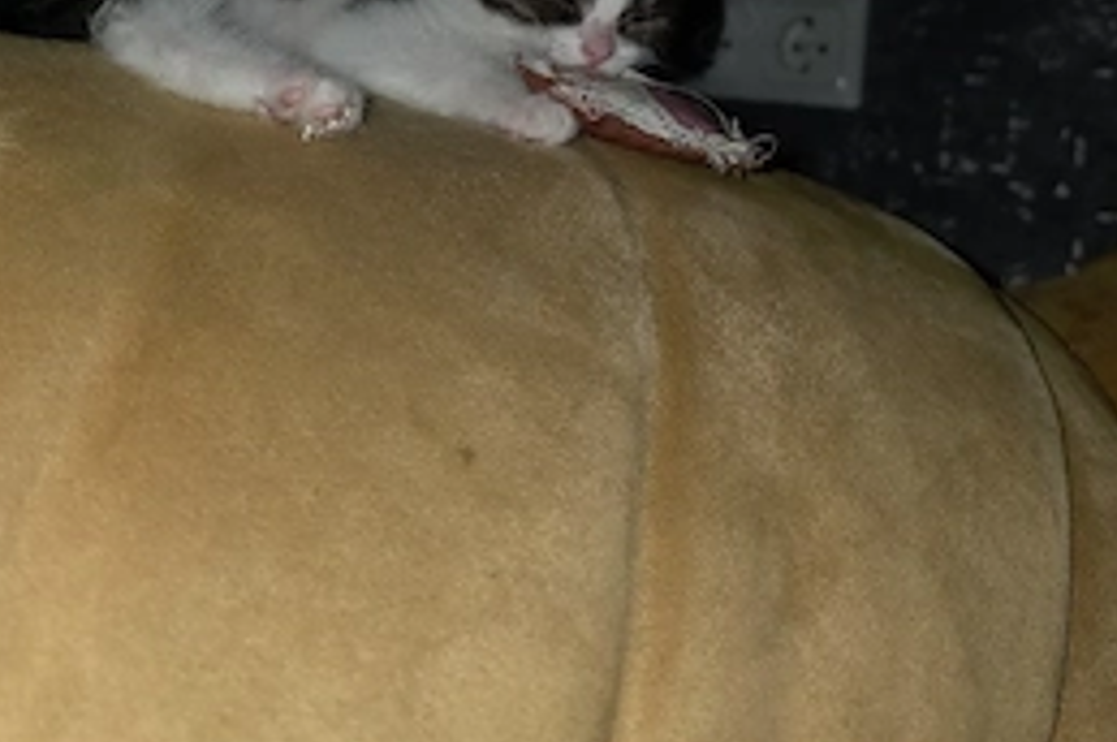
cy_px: 13
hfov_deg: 51.9
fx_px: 1147
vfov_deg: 33.1
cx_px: 578
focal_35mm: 37
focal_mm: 6.5
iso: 12
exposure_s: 1/50.3
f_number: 1.4
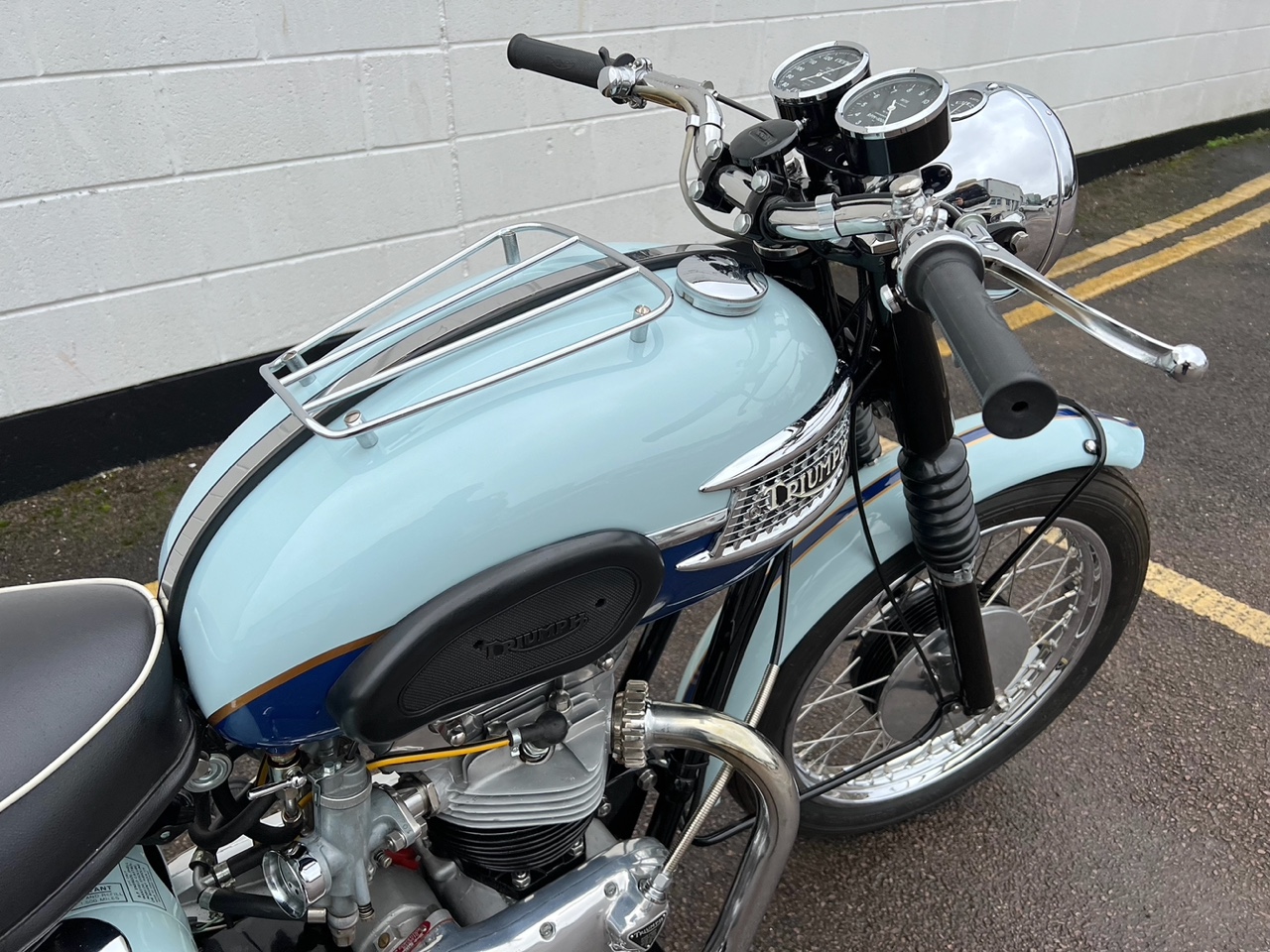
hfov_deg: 67.3
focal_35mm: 26
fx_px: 954
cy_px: 476
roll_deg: +1.4
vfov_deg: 53.1
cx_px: 635
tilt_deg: -29.1
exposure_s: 1/117
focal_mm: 5.7
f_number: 1.5
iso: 125
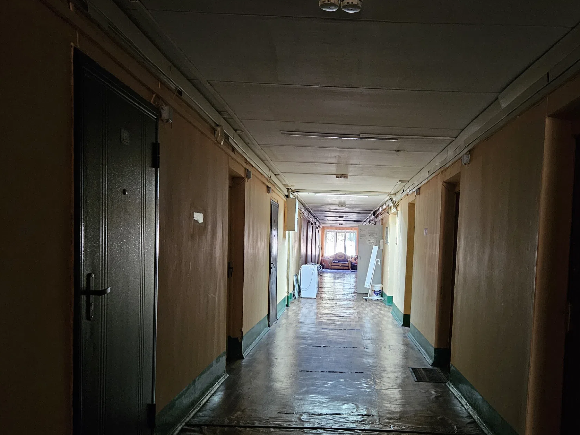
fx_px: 553
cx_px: 346
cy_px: 271
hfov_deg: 55.0
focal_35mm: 33
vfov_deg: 42.6
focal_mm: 5.4
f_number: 1.8
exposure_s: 1/25
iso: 640
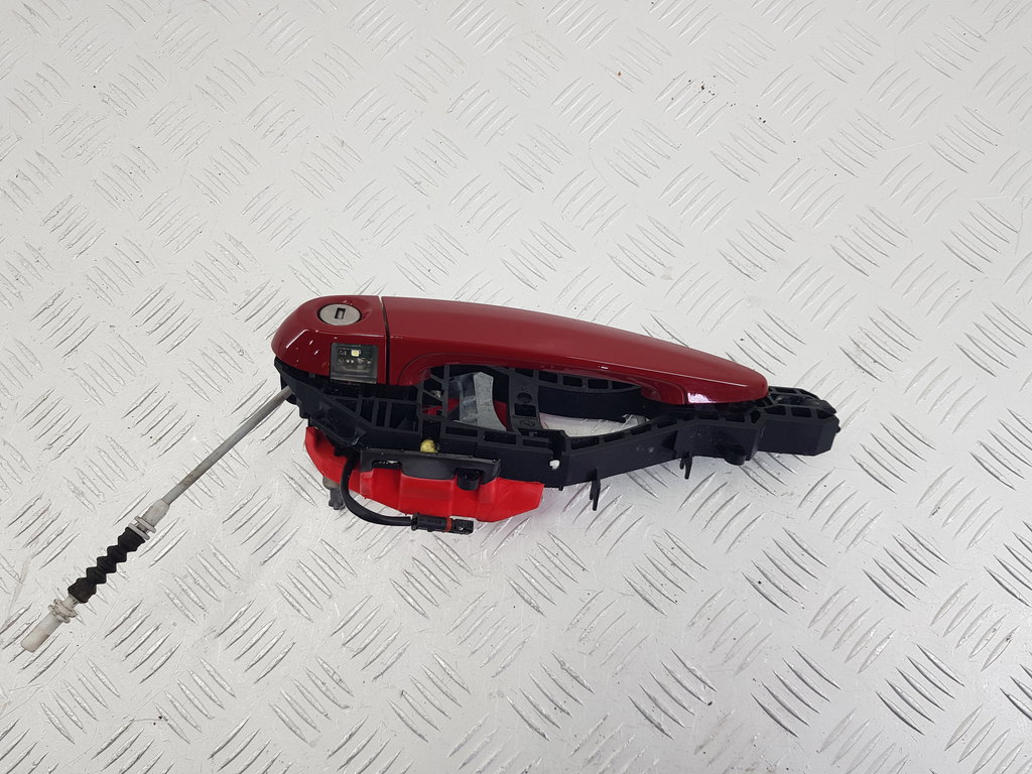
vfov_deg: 53.1
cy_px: 387
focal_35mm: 26
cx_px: 516
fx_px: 775
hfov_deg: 67.3
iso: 40
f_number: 1.7
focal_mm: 4.2
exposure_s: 1/100
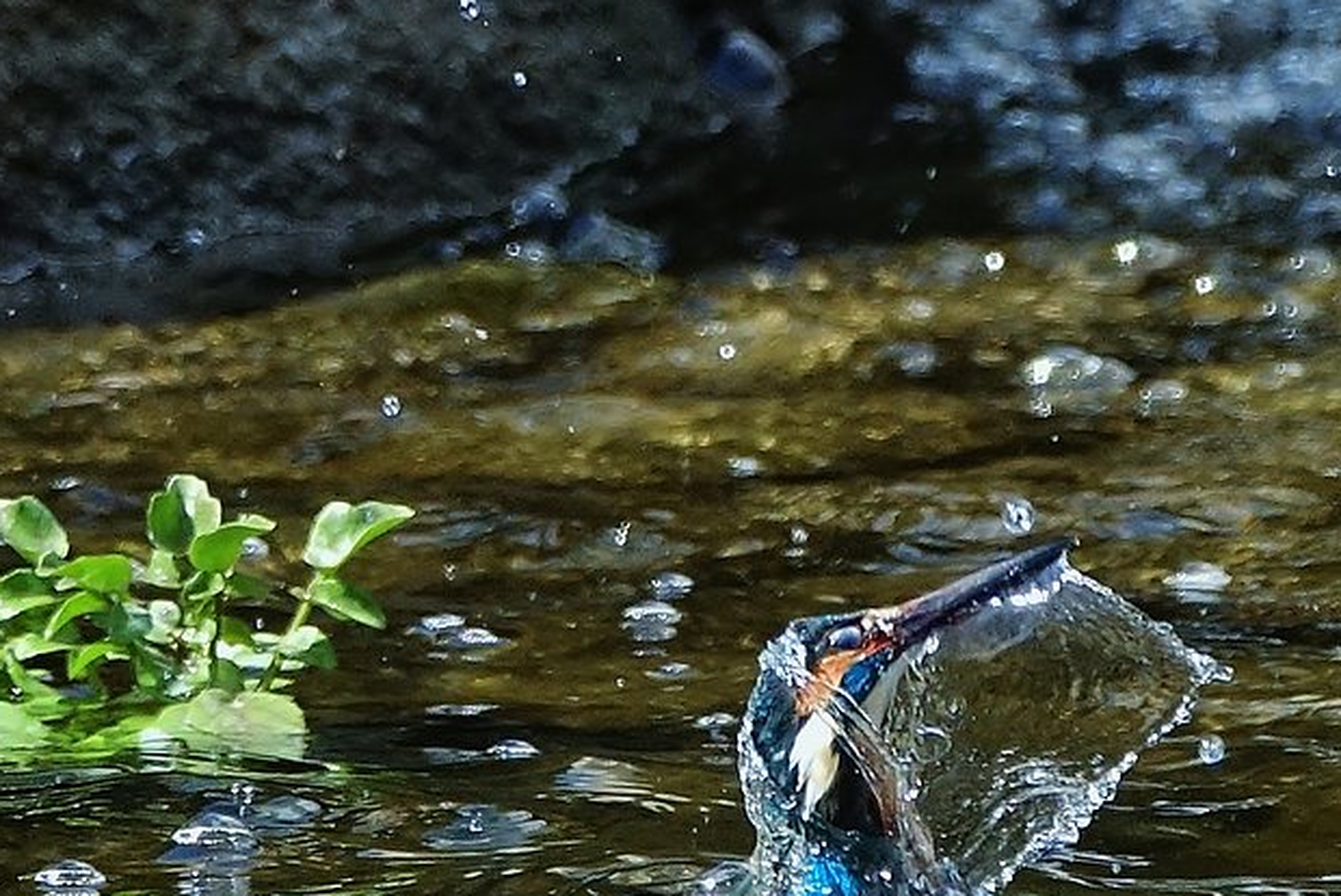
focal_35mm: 989
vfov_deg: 1.4
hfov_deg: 2.1
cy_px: 662
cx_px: 1030
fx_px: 36856
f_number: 4
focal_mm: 219.82
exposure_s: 1/2000
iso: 640
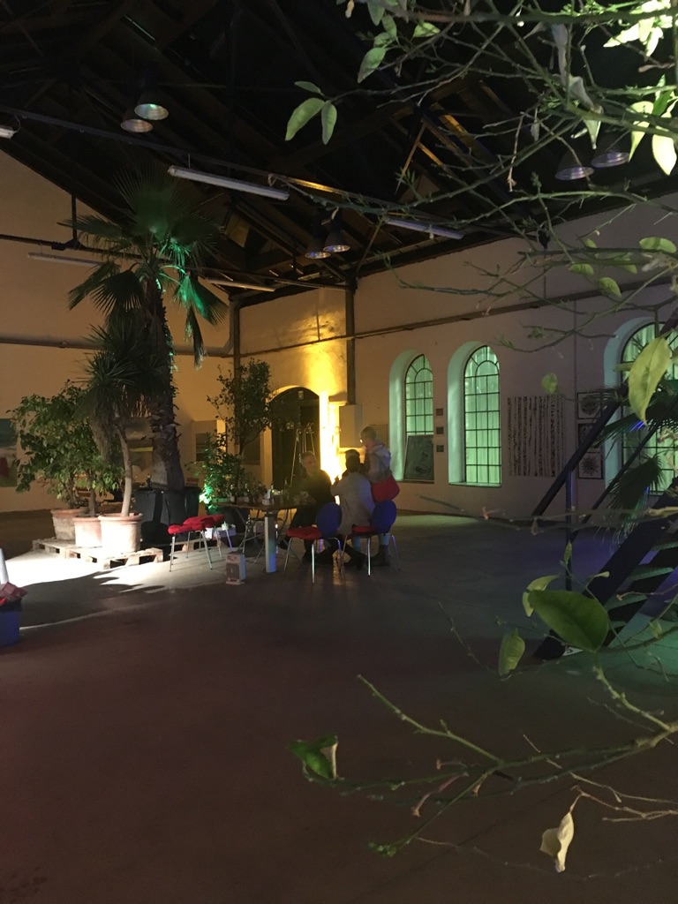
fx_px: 757
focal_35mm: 29
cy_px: 452
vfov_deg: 61.7
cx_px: 339
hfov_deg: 48.2
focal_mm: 4.15
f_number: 2.2
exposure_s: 1/17
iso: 500
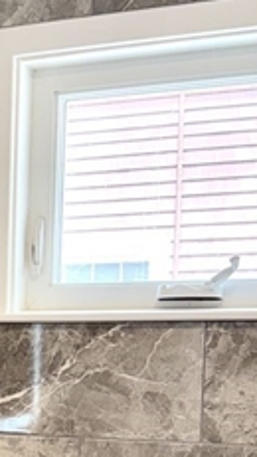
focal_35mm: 87
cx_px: -125
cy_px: 429
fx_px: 1054
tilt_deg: -4.4
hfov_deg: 13.2
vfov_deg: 23.7
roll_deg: -1.0
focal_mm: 6.76
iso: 125
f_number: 1.78
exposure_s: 1/234
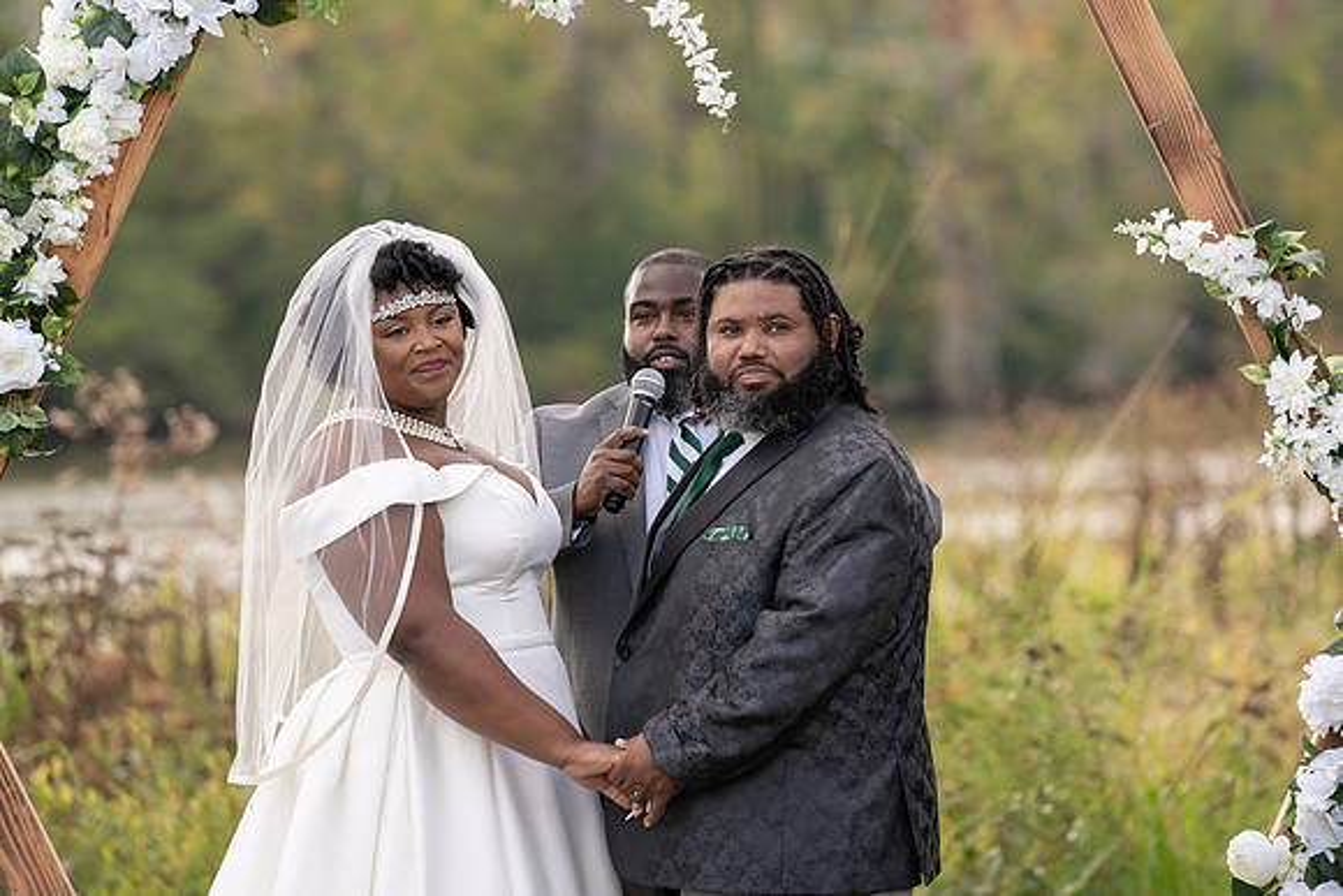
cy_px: 396
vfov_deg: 6.3
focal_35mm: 219
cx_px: 750
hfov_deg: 9.4
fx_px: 8183
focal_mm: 191
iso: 100
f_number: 4
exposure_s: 1/160
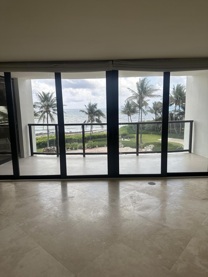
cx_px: 104
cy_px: 138
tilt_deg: -7.8
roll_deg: +1.4
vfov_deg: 71.6
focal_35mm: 24
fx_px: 192
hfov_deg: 56.8
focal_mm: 6.86
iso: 80
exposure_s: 1/879
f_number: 1.78
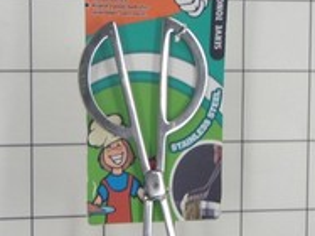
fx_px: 991
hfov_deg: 18.1
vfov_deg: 13.6
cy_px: 152
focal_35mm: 109
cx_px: 158
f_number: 4
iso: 125
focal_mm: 9.13
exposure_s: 1/40
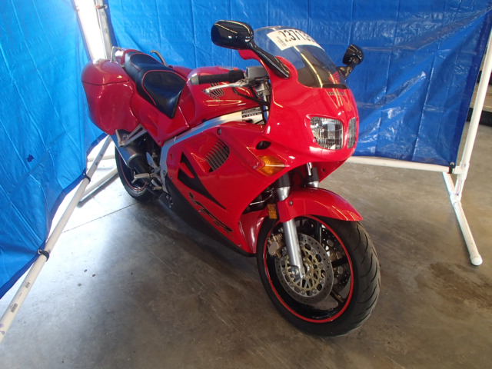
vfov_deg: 49.7
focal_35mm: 28
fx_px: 398
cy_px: 184
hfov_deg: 63.4
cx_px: 246
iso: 200
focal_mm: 5
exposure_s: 1/30
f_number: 3.9
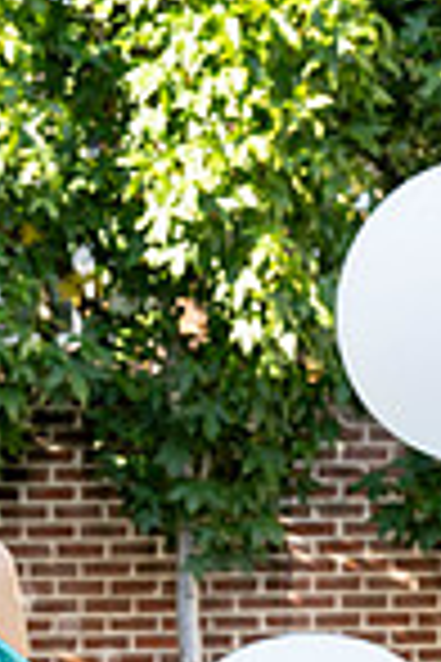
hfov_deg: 7.9
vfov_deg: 11.5
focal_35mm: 172
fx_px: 3160
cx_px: -180
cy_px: 946
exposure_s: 1/200
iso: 400
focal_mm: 56
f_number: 5.6
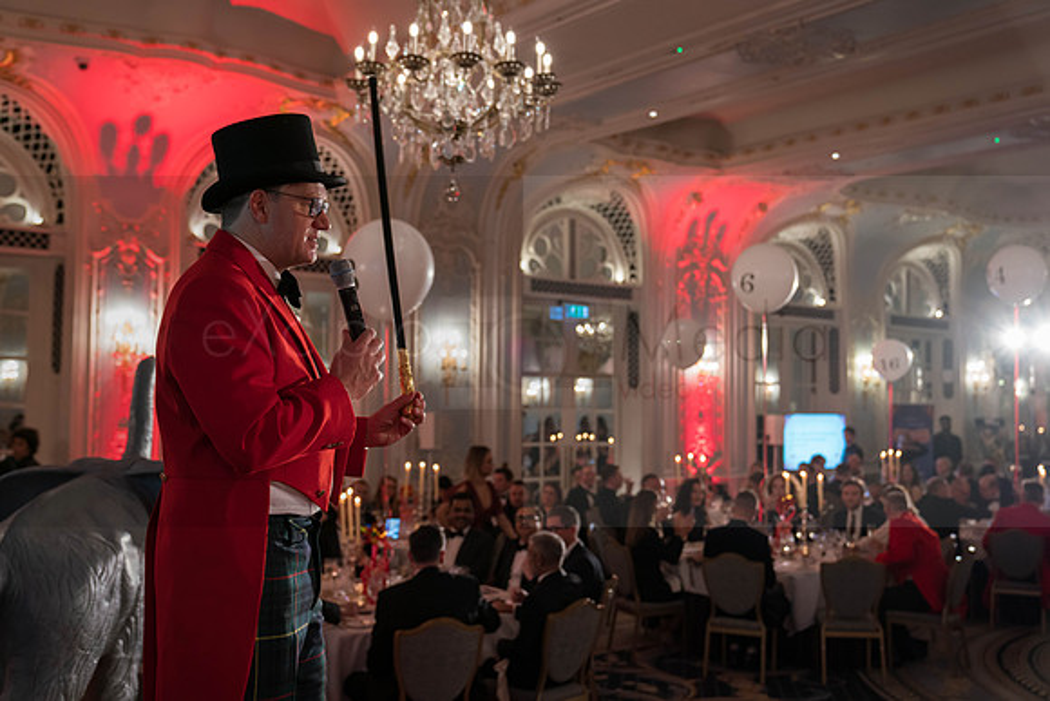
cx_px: 525
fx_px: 1138
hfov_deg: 49.5
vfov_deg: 34.2
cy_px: 350
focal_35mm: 39
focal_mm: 39
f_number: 3.2
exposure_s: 1/80
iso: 2000
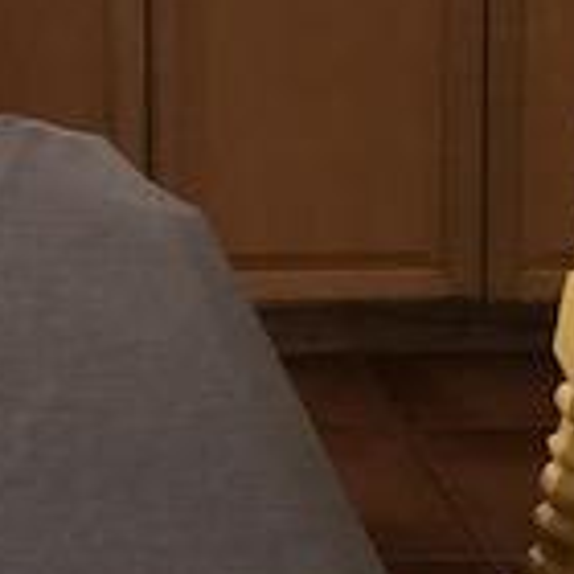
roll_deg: +1.1
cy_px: -353
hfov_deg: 14.4
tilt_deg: -7.1
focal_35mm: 113
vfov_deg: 14.2
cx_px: -291
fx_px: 2120
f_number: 1.8
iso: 25
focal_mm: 3.99
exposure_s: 1/60
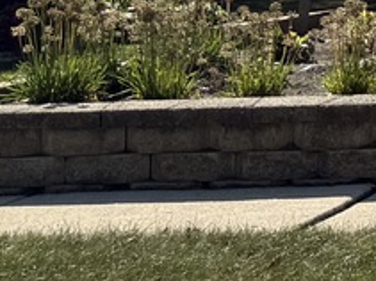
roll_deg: +0.2
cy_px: -329
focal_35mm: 164
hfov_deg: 9.8
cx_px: 1050
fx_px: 1780
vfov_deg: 8.5
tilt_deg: +8.4
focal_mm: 6.76
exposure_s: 1/5319
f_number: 1.78
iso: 100
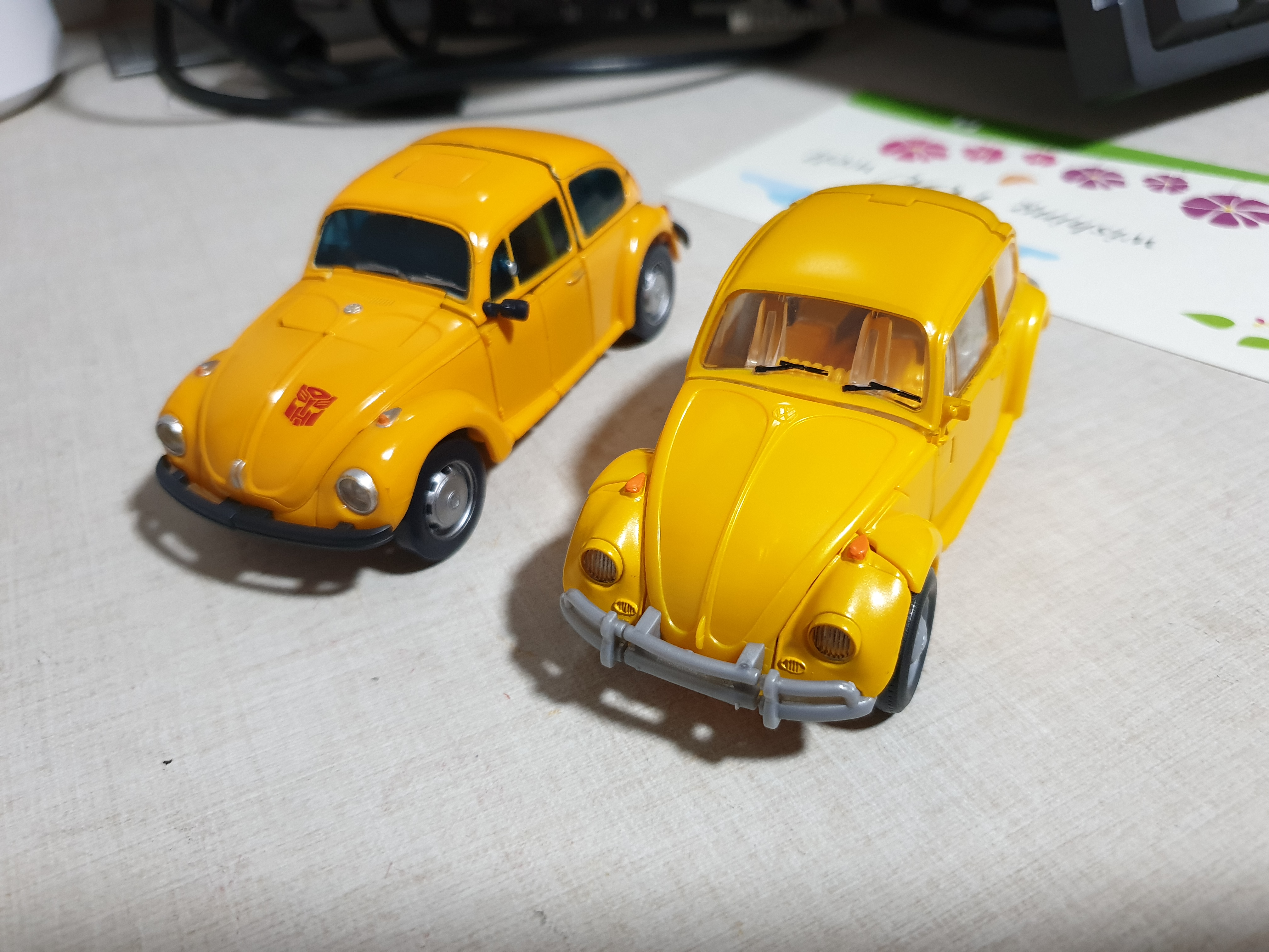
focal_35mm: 26
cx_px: 634
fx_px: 953
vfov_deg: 53.1
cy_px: 476
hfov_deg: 67.3
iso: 200
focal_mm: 4.3
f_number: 1.5
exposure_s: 1/50
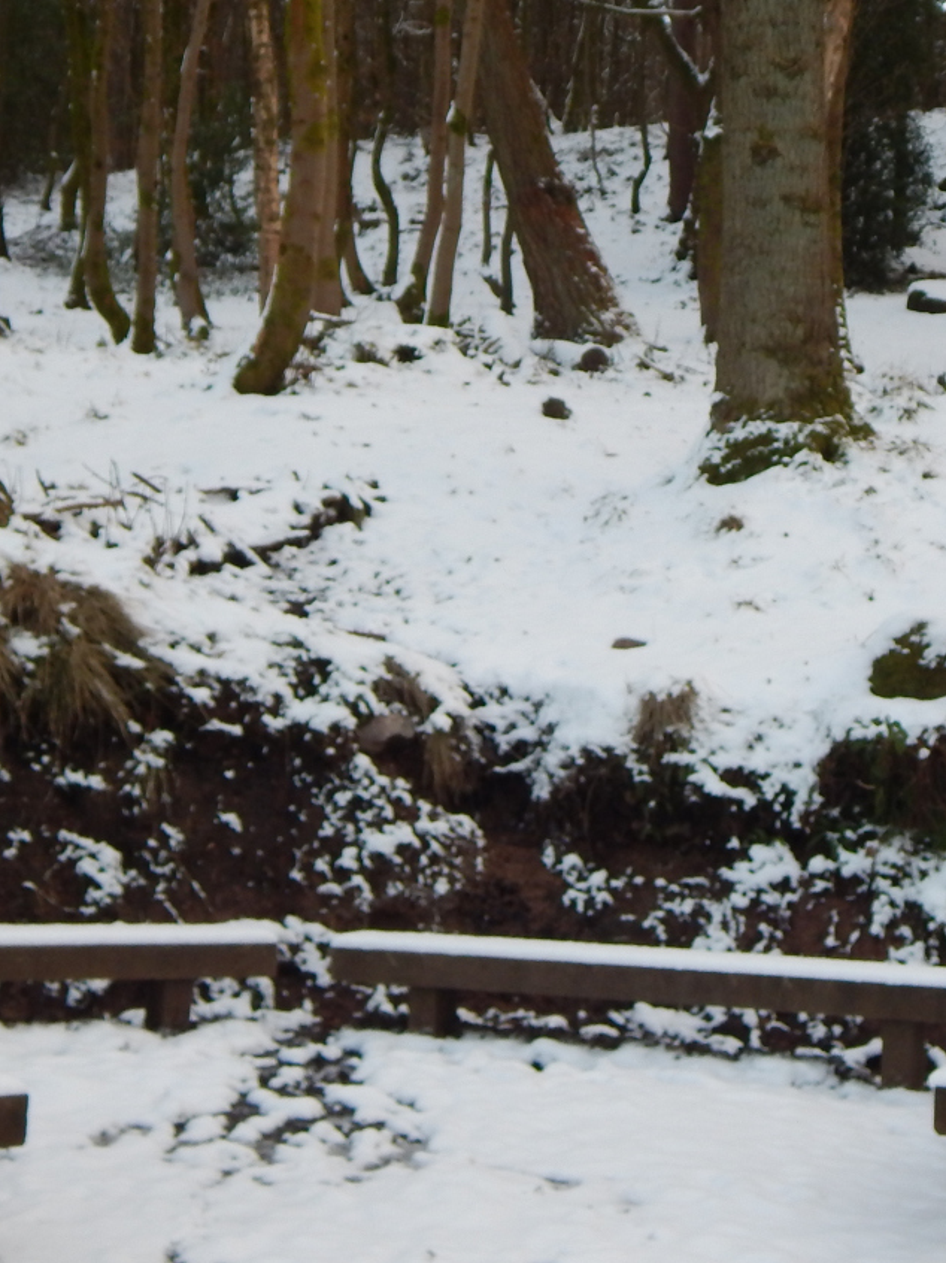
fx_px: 2224
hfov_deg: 24.0
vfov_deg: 31.6
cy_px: 524
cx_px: 583
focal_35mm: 61
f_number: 3.6
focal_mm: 7.7
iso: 125
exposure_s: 1/100
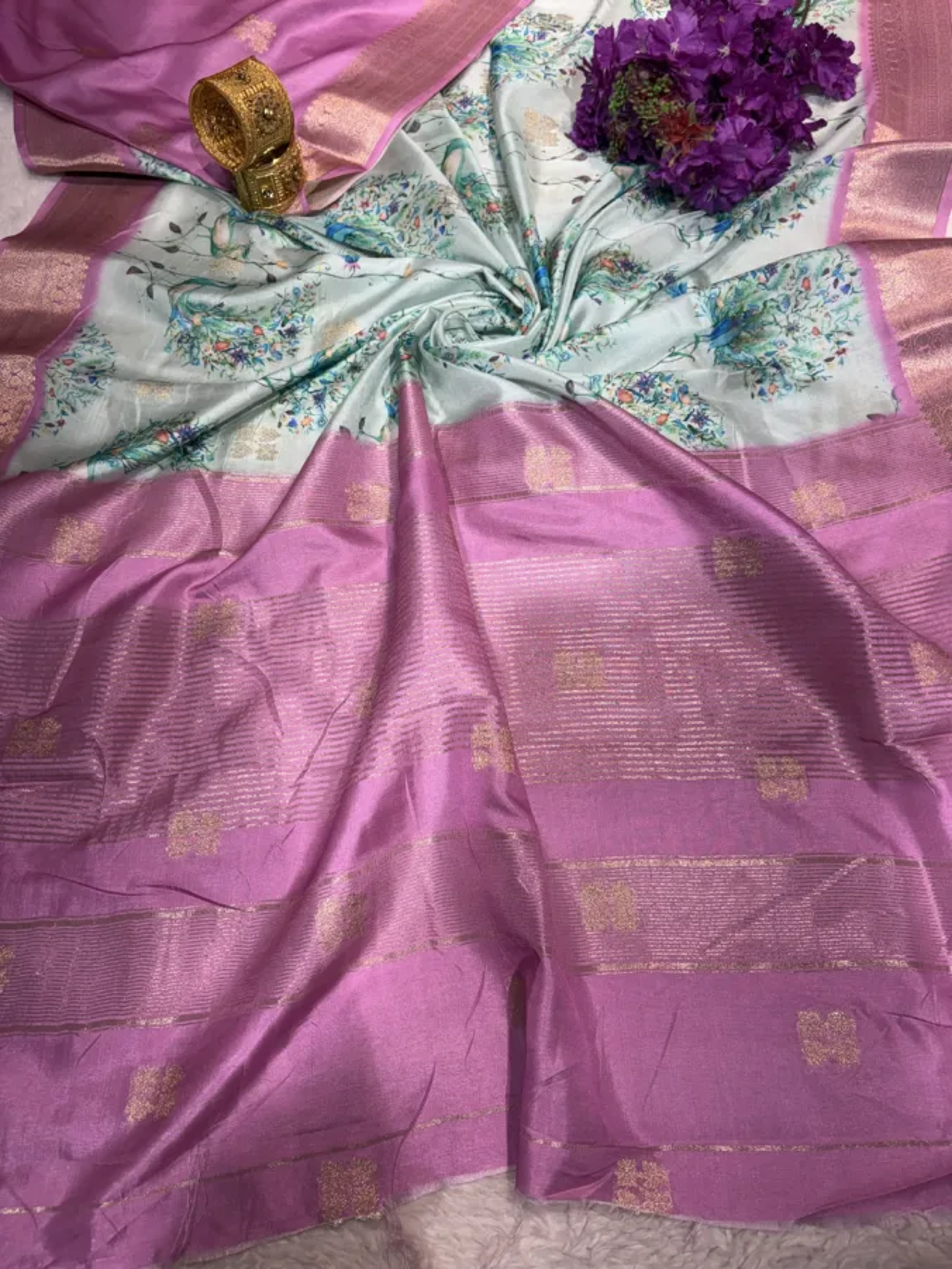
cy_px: 634
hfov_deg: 53.1
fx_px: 953
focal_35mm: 26
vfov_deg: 67.3
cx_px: 476
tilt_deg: -67.3
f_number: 1.6
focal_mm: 5.96
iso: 40
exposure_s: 1/174
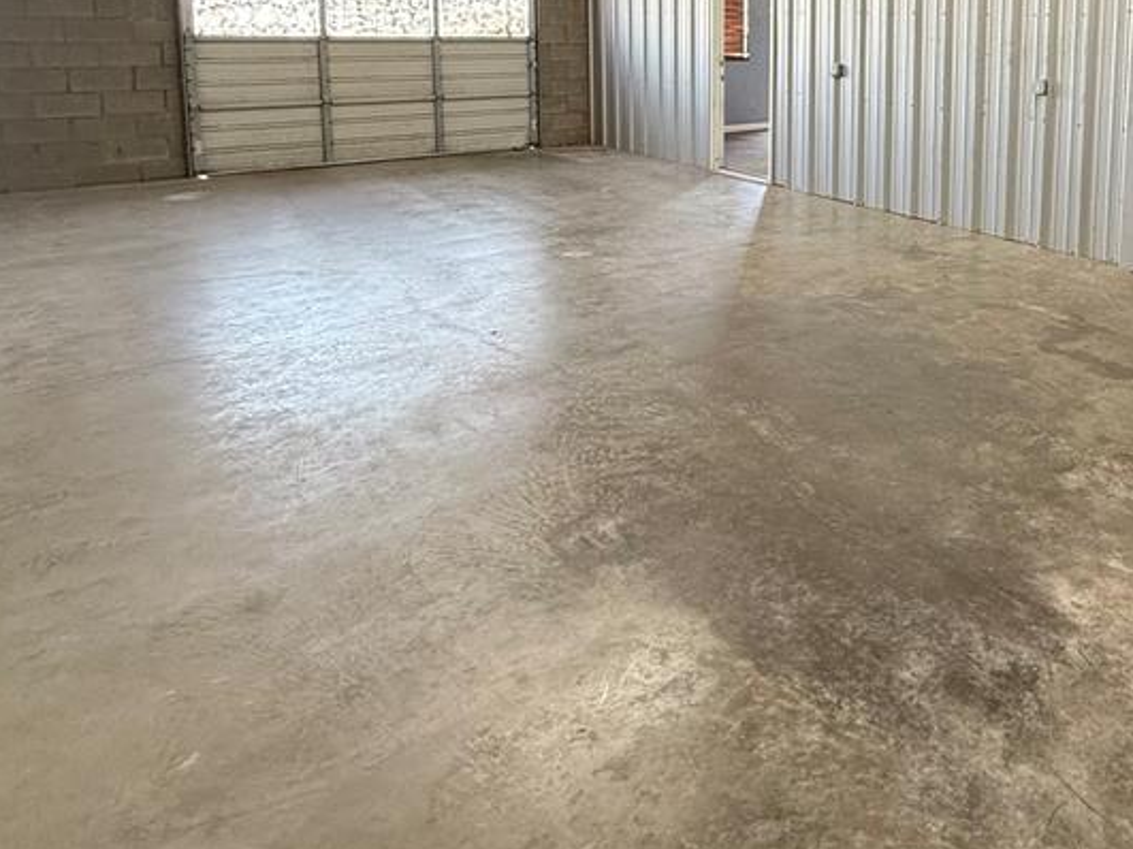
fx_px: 884
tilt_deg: -7.2
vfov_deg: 47.4
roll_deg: -1.7
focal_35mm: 27
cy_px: 124
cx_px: 900
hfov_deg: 60.3
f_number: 2.2
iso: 250
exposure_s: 1/60
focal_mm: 2.22
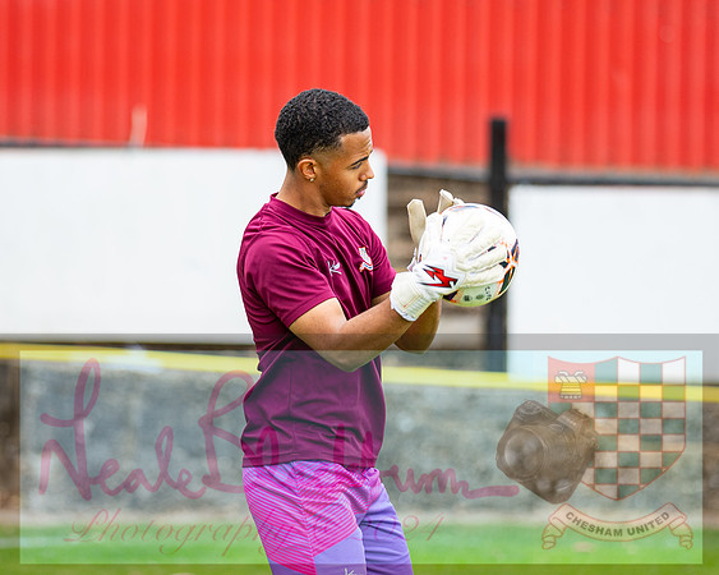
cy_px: 237
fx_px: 6012
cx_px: 269
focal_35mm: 283
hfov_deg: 6.8
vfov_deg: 5.5
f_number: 1.8
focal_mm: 135
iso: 100
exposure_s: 1/1600
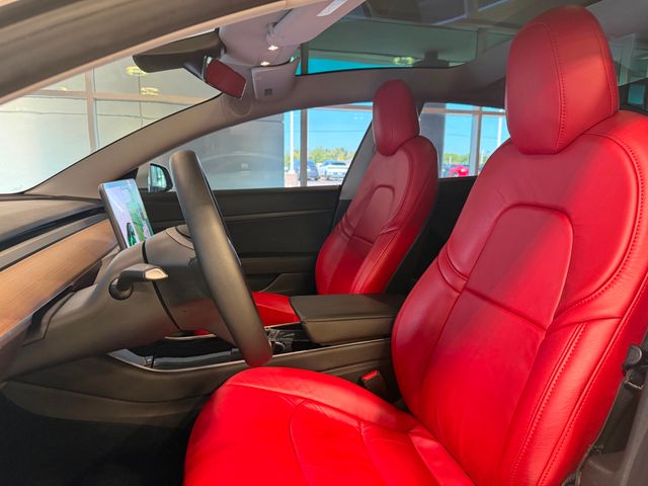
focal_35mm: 24
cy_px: 243
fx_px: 449
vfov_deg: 56.8
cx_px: 324
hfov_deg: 71.6
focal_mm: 6.76
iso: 500
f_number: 1.78
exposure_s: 1/60
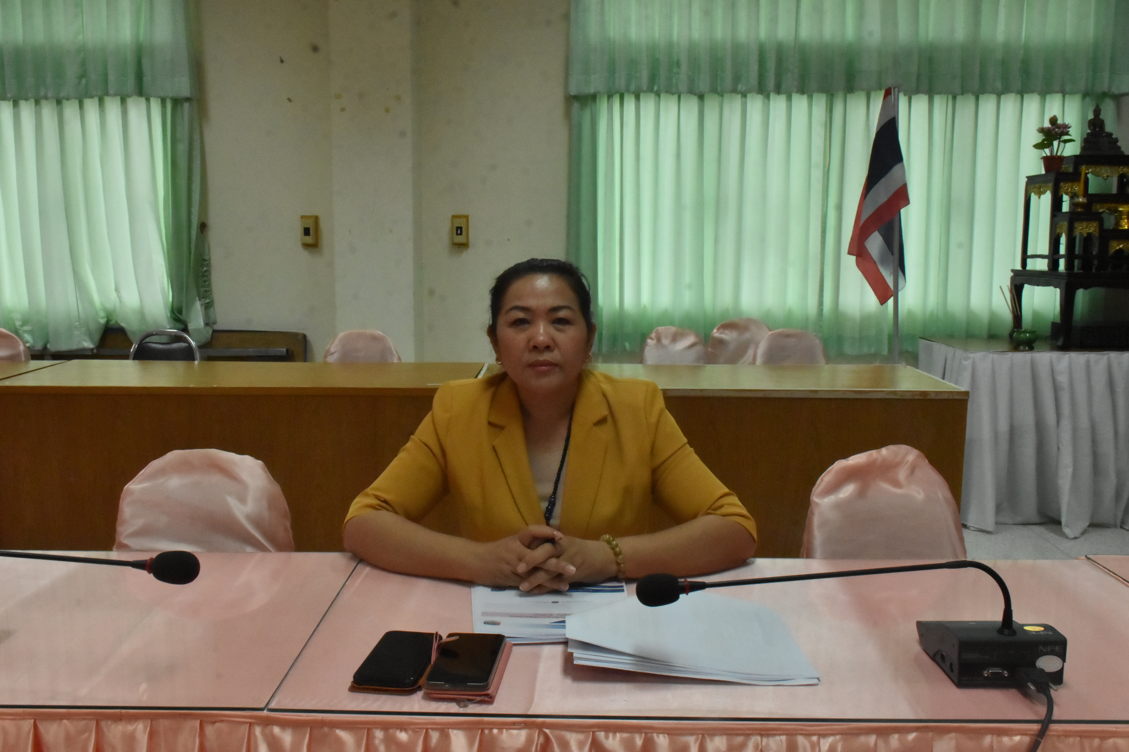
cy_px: 376
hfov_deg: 55.1
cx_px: 564
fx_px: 1082
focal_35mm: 34
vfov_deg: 38.4
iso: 3200
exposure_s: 1/60
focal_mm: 23
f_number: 18
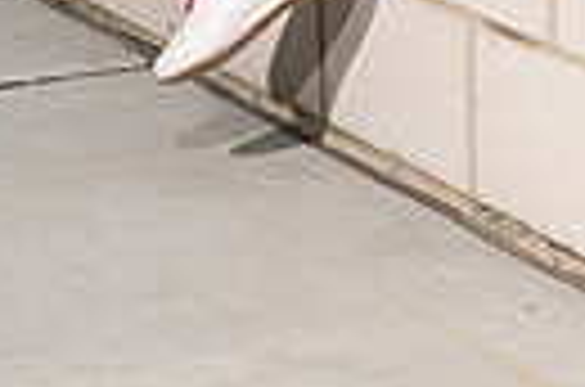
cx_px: 400
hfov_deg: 8.5
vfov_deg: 5.4
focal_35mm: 243
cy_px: -531
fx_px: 3939
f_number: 7.1
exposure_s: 1/320
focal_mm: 70
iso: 100
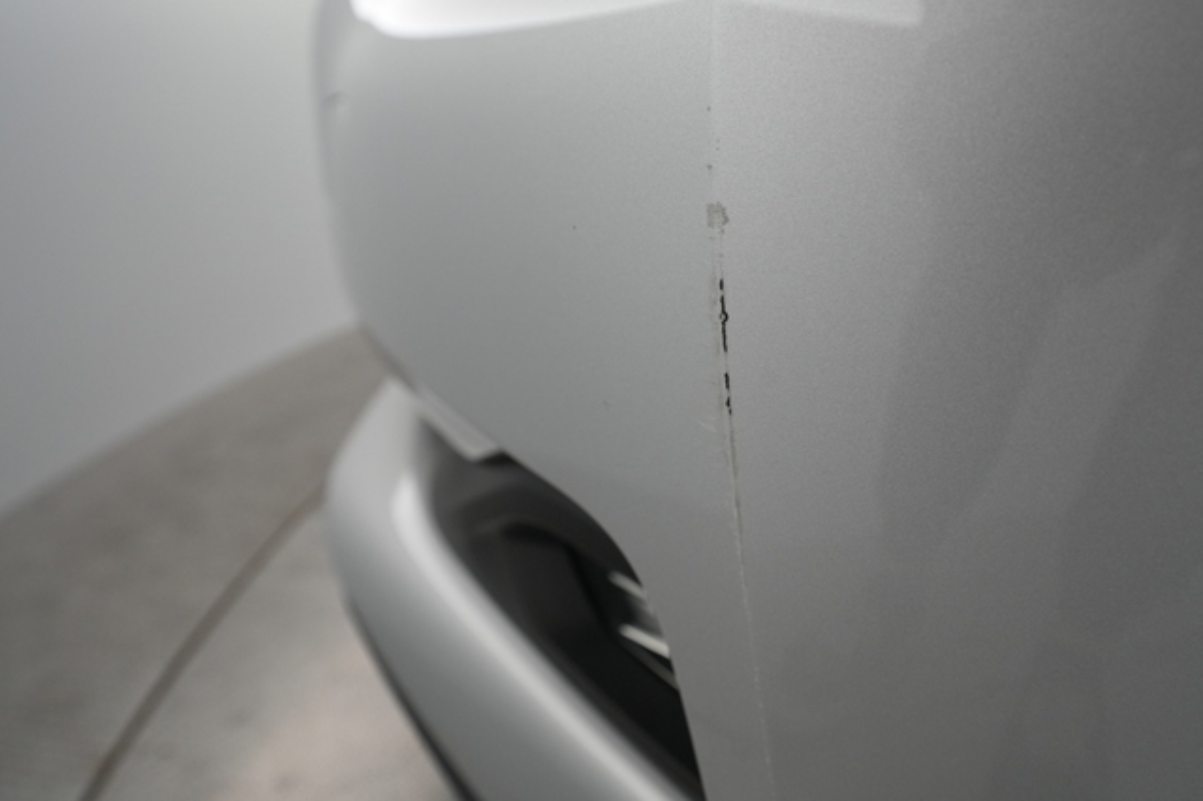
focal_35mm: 28
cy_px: 400
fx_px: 935
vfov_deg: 46.4
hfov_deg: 65.5
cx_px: 602
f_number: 5.6
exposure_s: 1/80
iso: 2000
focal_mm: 28
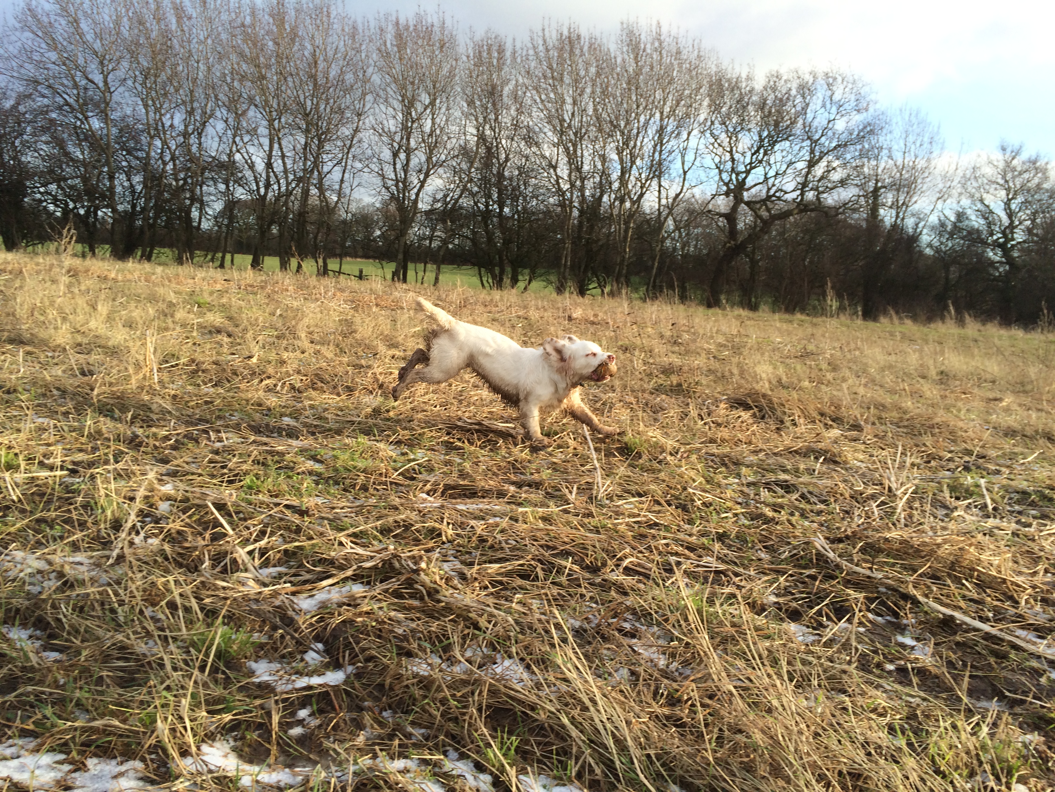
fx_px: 884
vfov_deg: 48.2
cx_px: 528
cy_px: 396
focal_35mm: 29
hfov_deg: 61.7
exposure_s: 1/578
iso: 32
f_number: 2.2
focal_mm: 4.15
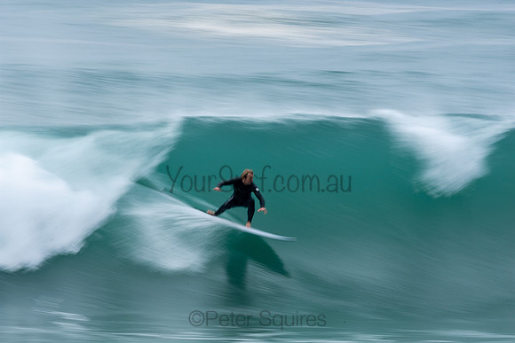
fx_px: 10731
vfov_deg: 1.8
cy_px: 172
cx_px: 258
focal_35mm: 750
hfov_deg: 2.7
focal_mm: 500
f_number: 22
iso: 100
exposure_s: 1/20
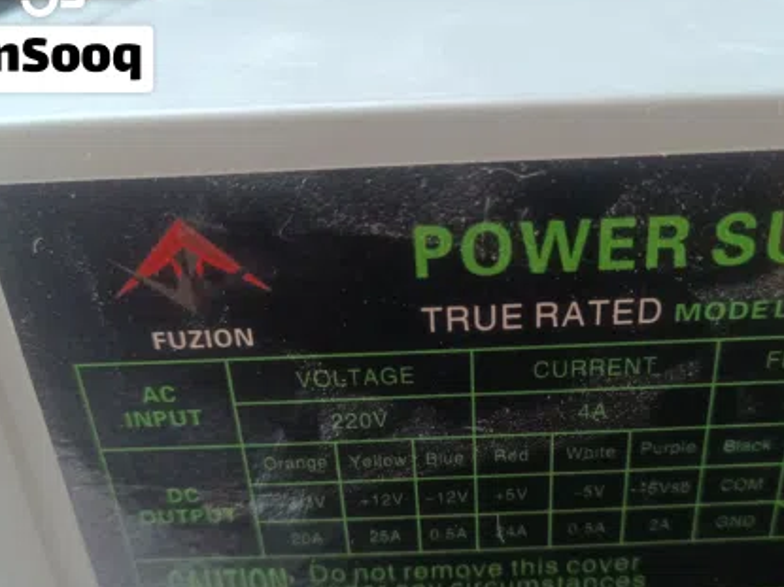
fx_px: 838
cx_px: 438
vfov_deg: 38.4
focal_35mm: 37
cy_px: 364
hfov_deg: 50.0
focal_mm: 5.59
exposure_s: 1/50.1
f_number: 1.88
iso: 654
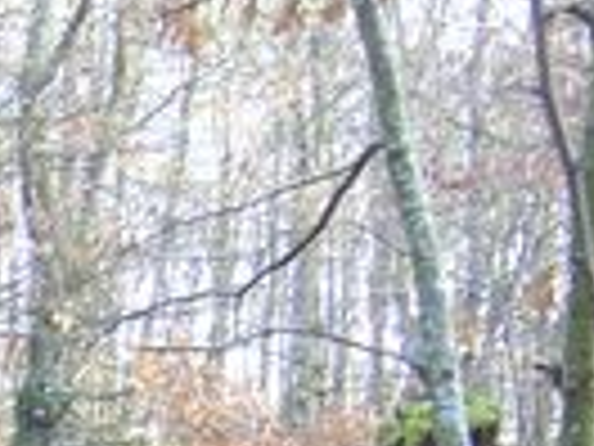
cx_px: -468
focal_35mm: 186
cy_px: 867
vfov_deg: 7.7
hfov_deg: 10.1
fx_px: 3192
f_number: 2.8
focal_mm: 5.8
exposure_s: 1/15
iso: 100
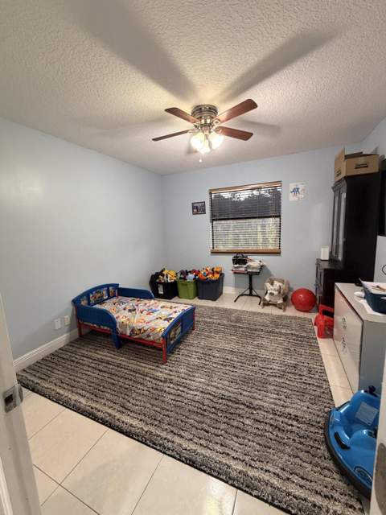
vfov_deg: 102.1
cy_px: 258
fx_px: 208
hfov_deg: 85.7
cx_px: 193
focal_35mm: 14
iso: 400
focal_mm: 2.22
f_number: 2.2
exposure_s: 1/60
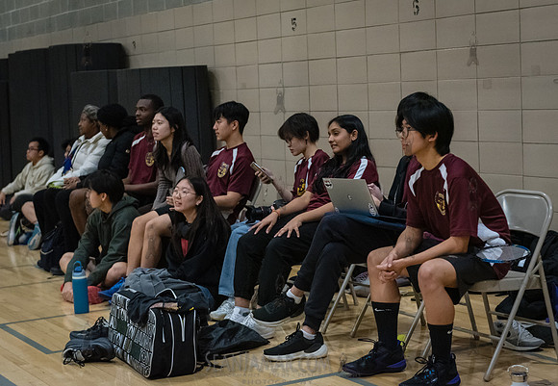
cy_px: 182
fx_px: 1052
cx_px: 305
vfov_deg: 20.8
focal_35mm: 67
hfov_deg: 29.7
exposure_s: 1/400
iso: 8000
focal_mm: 62
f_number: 3.5
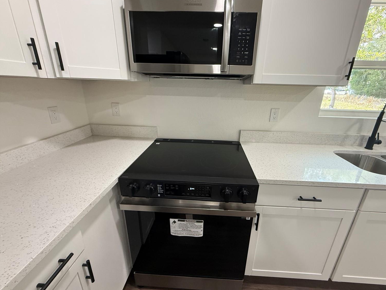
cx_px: 206
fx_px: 167
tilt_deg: -18.5
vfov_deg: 81.7
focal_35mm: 15
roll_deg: -1.4
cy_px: 140
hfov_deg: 98.0
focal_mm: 2.22
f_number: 2.2
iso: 320
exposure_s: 1/60
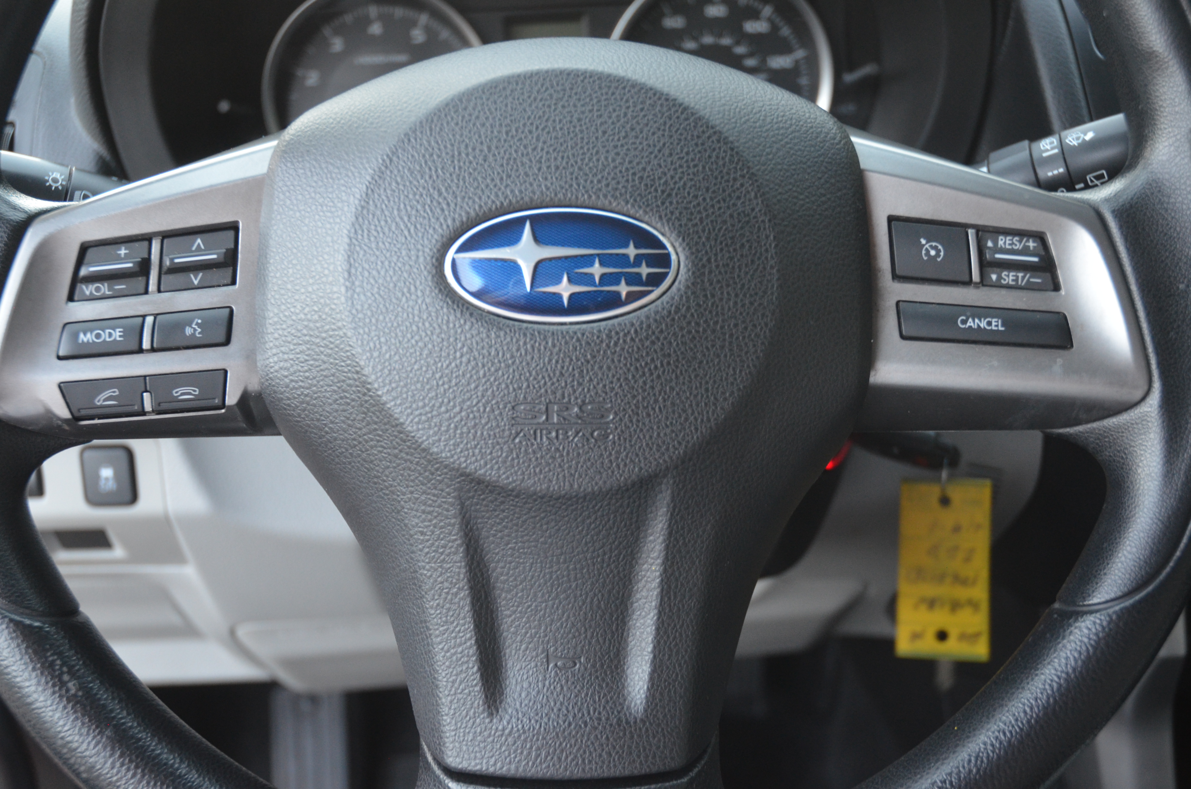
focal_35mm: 44
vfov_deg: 30.7
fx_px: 1436
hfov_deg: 45.0
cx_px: 596
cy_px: 394
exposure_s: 1/30
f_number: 3.8
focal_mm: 29
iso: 1100
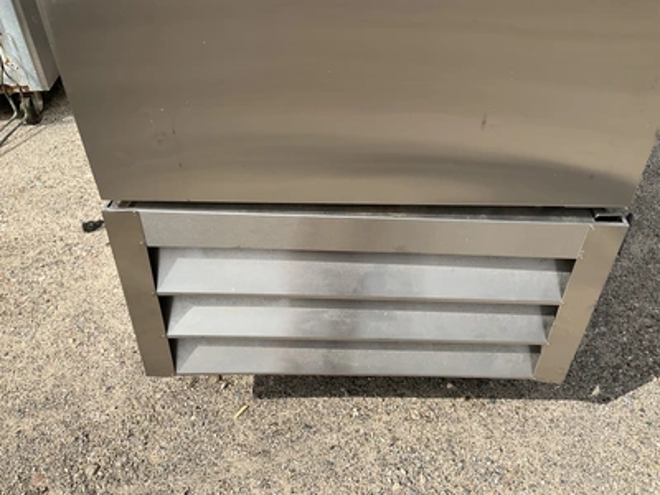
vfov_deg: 48.2
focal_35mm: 29
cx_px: 330
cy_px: 248
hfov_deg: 61.7
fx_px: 553
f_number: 1.8
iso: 25
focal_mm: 3
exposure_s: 1/2538
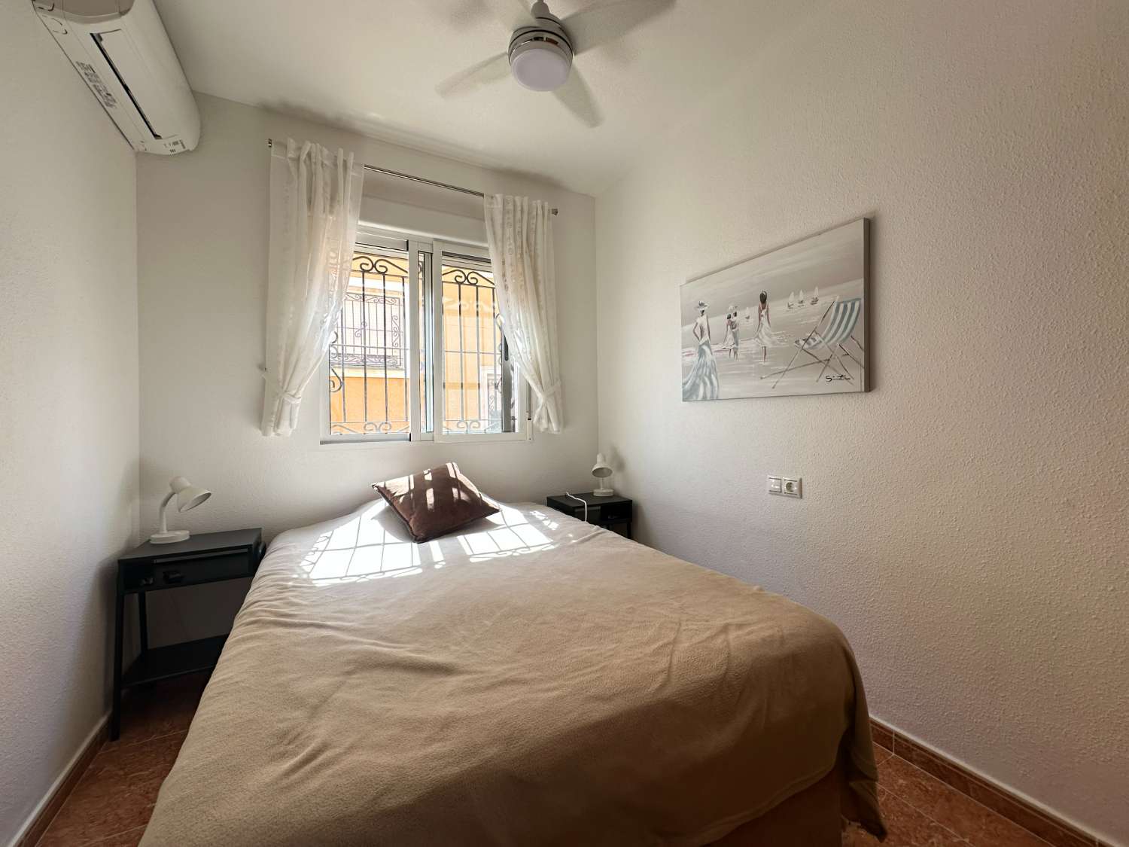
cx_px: 564
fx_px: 457
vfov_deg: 85.7
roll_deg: +0.8
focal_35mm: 14
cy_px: 424
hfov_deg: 102.1
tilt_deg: -0.4
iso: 64
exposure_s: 1/99
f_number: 2.2
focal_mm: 2.22
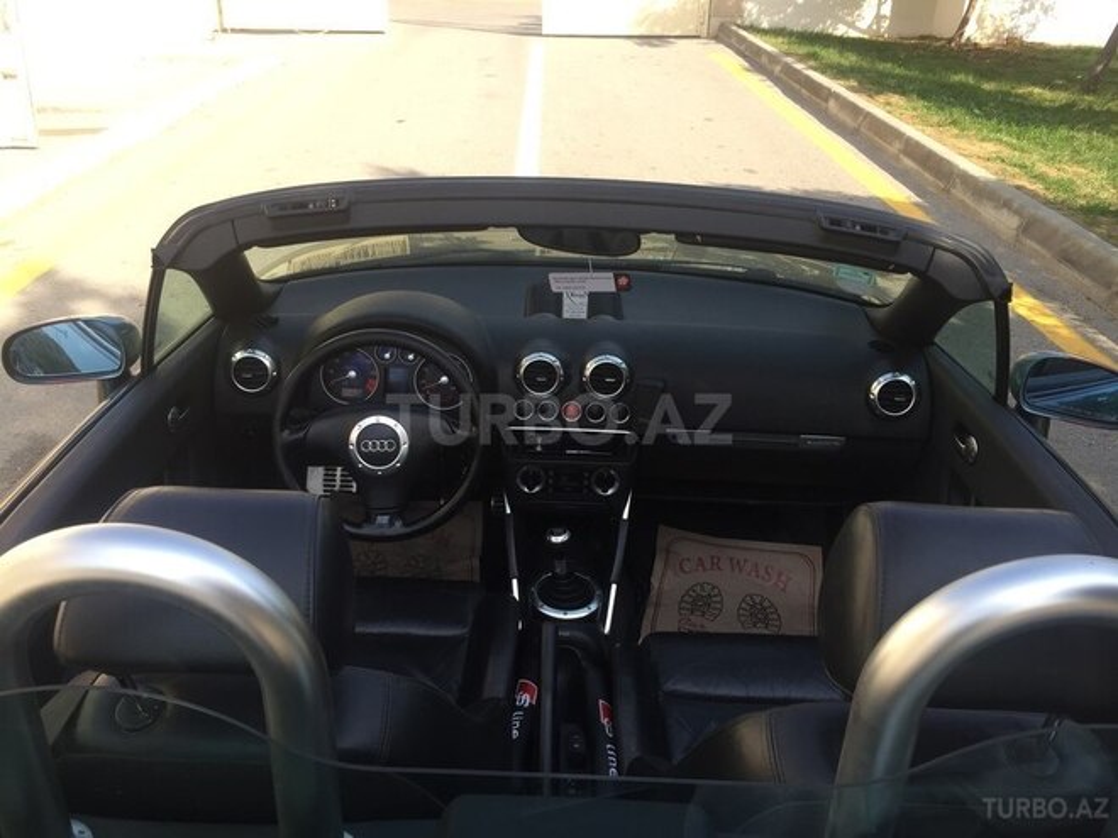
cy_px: 419
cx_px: 559
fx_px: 937
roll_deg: -3.1
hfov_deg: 61.7
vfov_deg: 48.2
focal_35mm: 29
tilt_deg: -22.2
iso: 32
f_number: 2.2
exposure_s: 1/465
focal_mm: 4.15
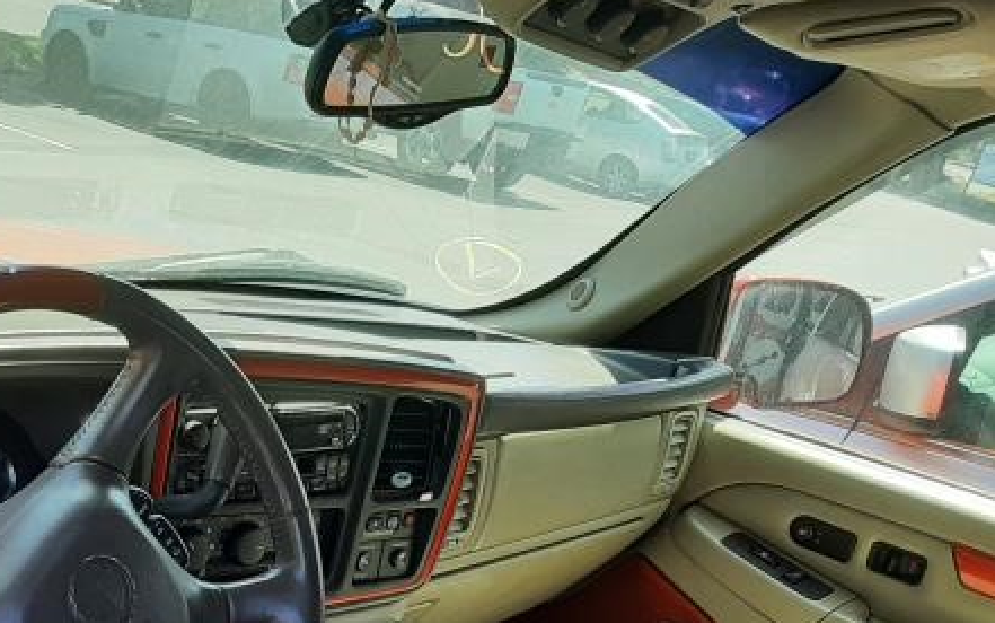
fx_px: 1356
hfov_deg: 38.6
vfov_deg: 24.3
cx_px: 187
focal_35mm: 50
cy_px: 670
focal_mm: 3.93
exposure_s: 1/318
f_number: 1.7
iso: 40
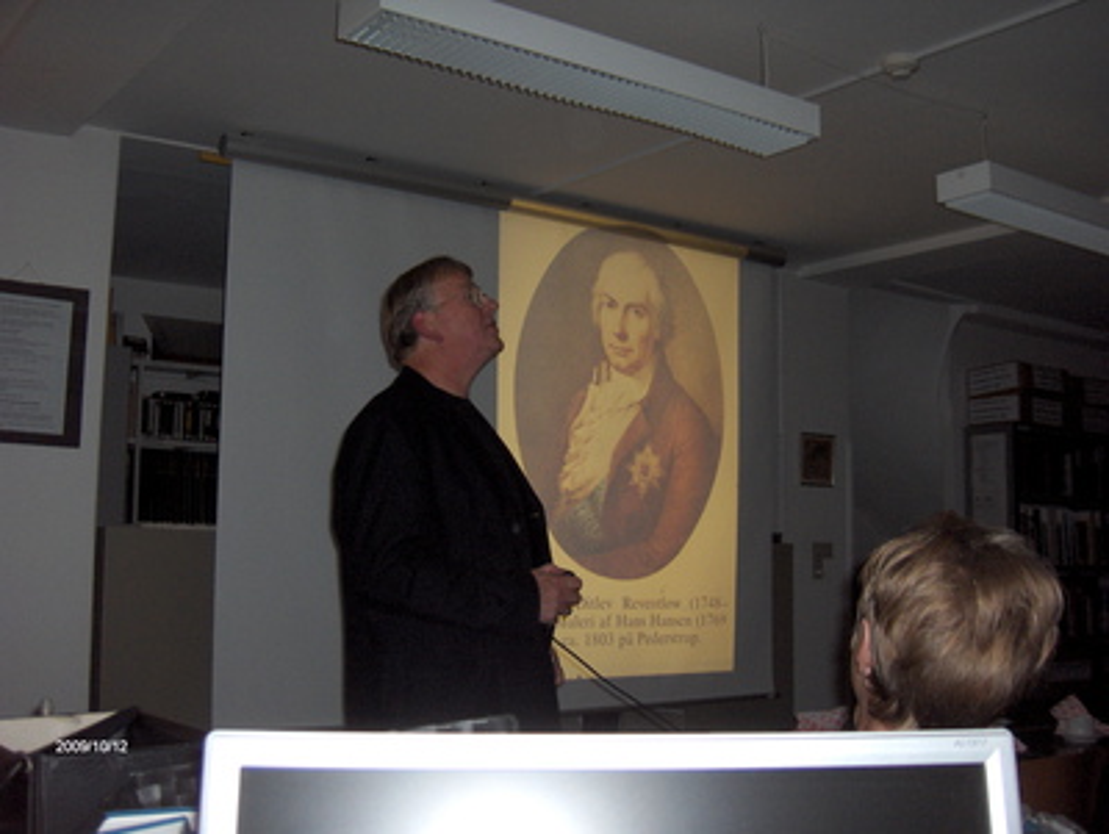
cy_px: 417
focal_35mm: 39
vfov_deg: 36.9
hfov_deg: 47.8
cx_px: 554
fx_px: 1251
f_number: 2.8
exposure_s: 1/60
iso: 100
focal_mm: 8
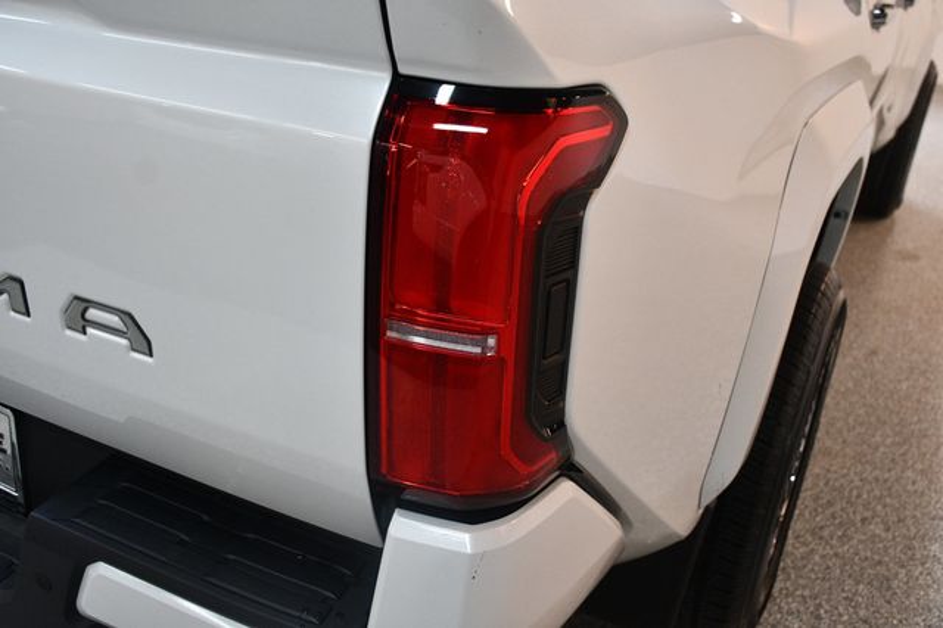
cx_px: 472
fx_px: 890
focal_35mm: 34
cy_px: 314
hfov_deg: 55.8
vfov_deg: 38.8
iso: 1400
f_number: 3.8
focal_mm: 23
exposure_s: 1/125
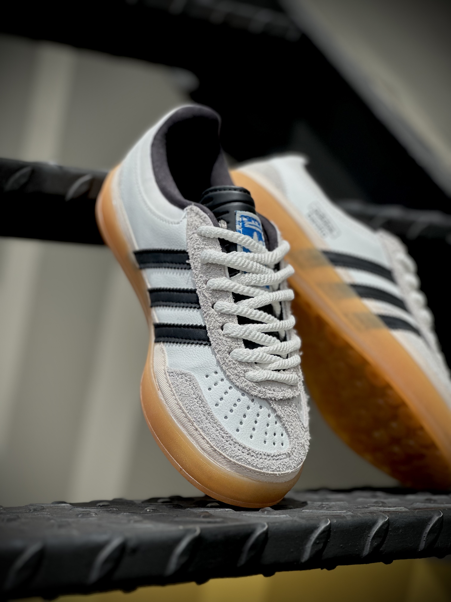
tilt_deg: +5.0
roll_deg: -0.1
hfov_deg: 19.1
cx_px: 226
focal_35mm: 77
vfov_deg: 25.3
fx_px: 1338
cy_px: 301
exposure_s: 1/1119
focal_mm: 9
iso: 32
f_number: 2.8
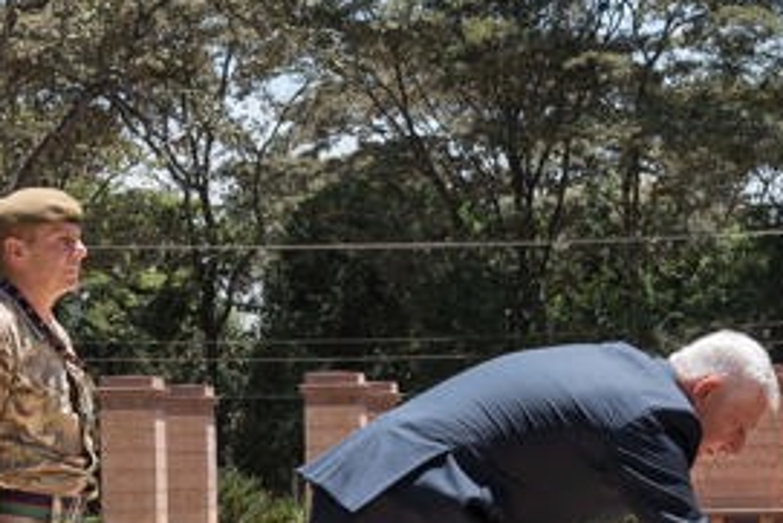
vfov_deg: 10.1
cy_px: 670
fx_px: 2894
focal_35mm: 133
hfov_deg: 15.4
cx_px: 491
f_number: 8
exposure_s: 1/200
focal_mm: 36
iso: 100
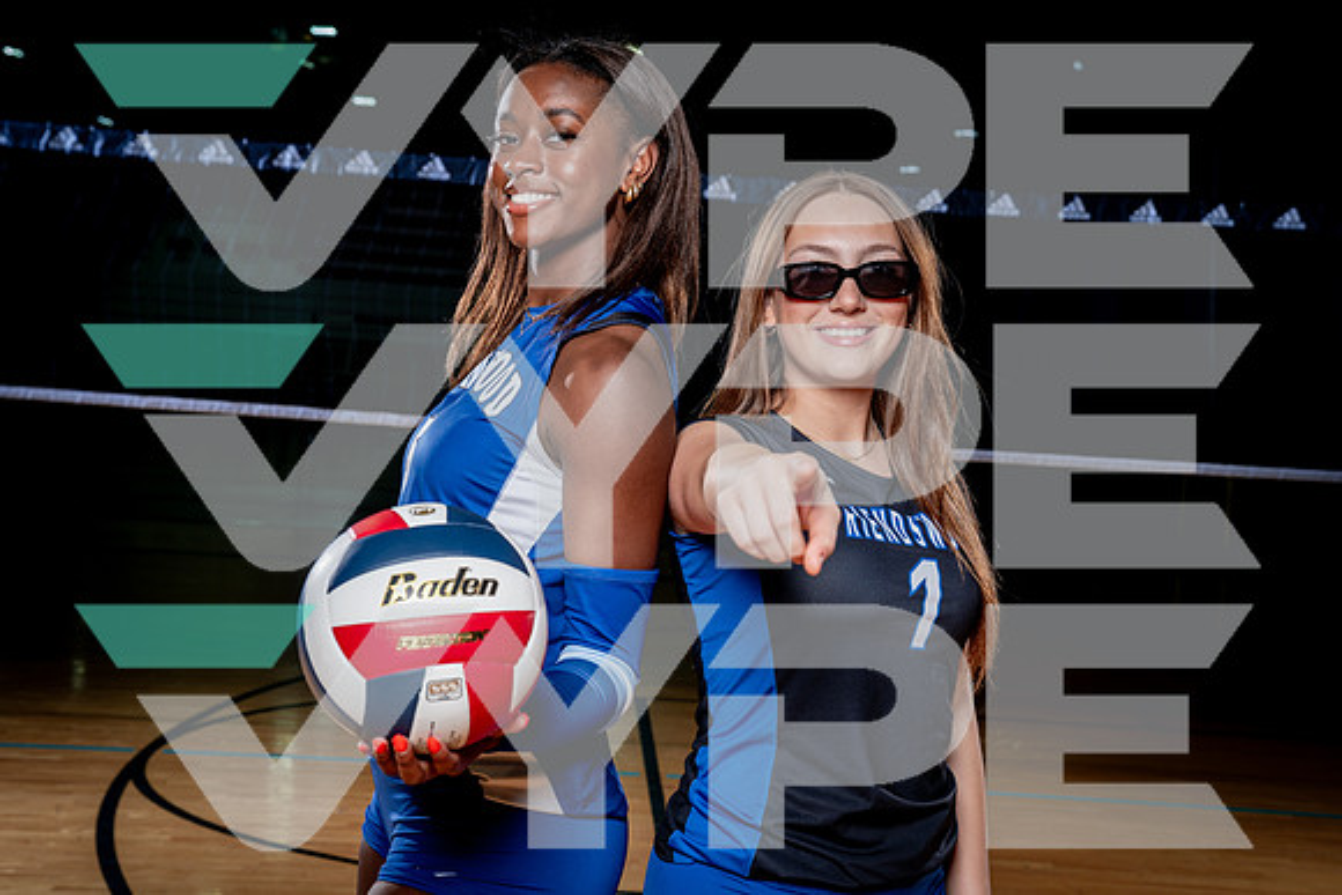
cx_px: 671
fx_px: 2051
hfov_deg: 36.2
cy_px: 448
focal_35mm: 55
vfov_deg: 24.6
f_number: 6.3
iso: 250
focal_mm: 51
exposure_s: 1/250
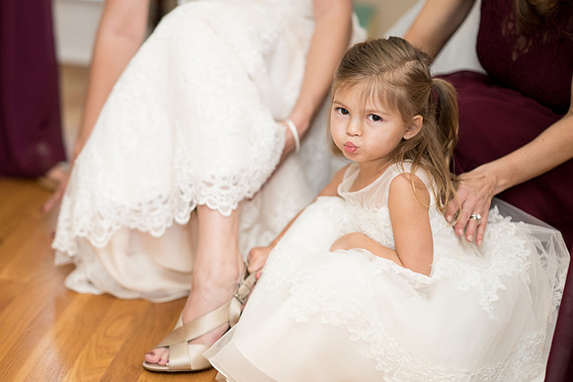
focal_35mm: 101
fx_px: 1604
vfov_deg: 13.6
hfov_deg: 20.2
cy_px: 182
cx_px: 233
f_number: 1.4
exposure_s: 1/160
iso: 1250
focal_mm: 85
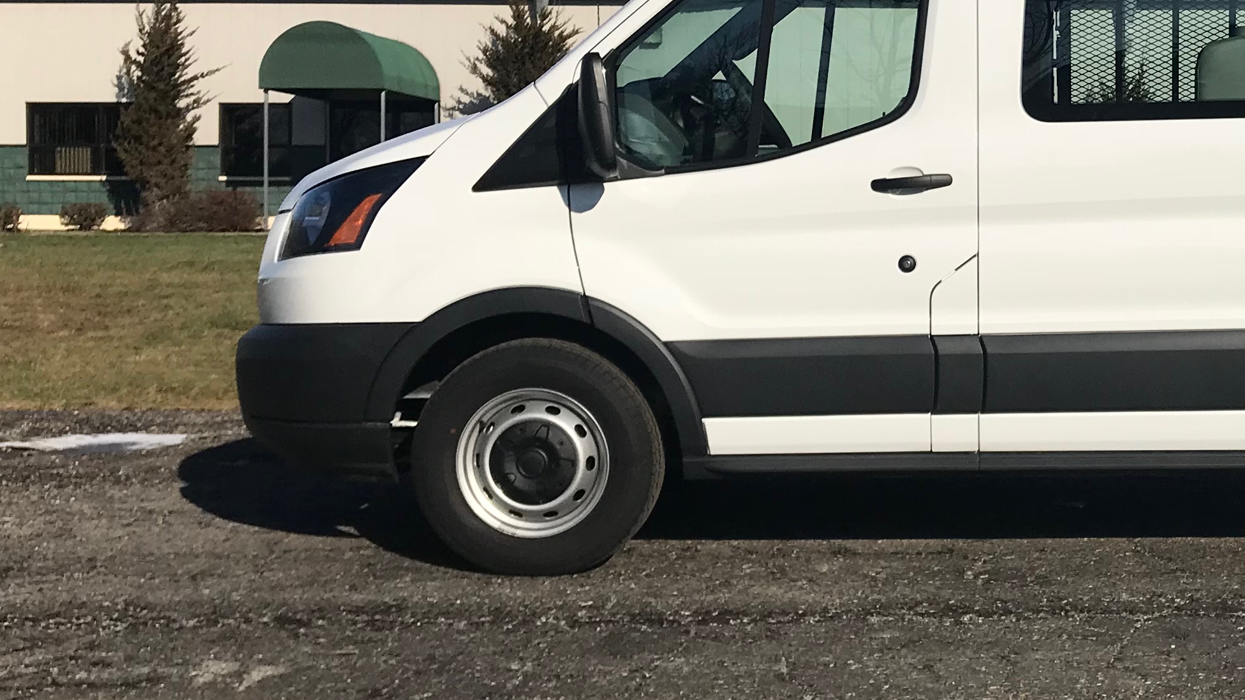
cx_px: 1130
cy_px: 272
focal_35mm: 63
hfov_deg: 31.7
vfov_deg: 19.1
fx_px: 2080
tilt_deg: +0.7
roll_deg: -0.1
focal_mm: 3.99
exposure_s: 1/5319
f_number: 1.8
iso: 25
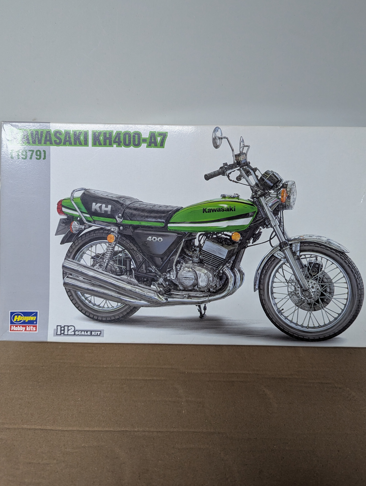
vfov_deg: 63.3
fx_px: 394
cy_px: 226
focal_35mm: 28
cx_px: 198
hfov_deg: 49.8
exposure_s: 1/144
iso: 448
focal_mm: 6.81
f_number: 1.85
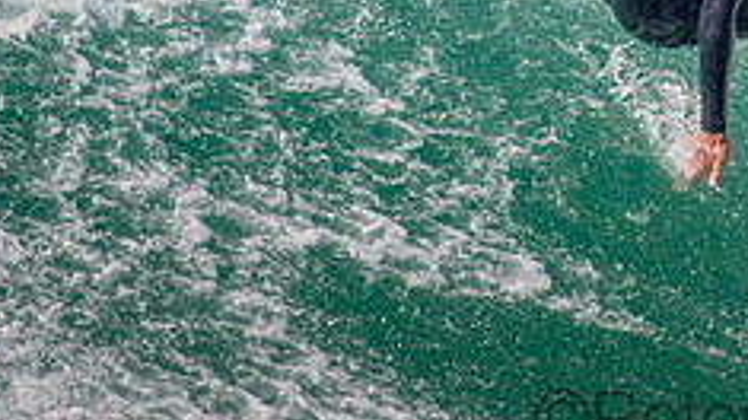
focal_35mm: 2358
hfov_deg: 0.9
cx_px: 909
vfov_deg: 0.5
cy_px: -196
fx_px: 46753
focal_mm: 800
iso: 1600
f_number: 11
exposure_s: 1/2000
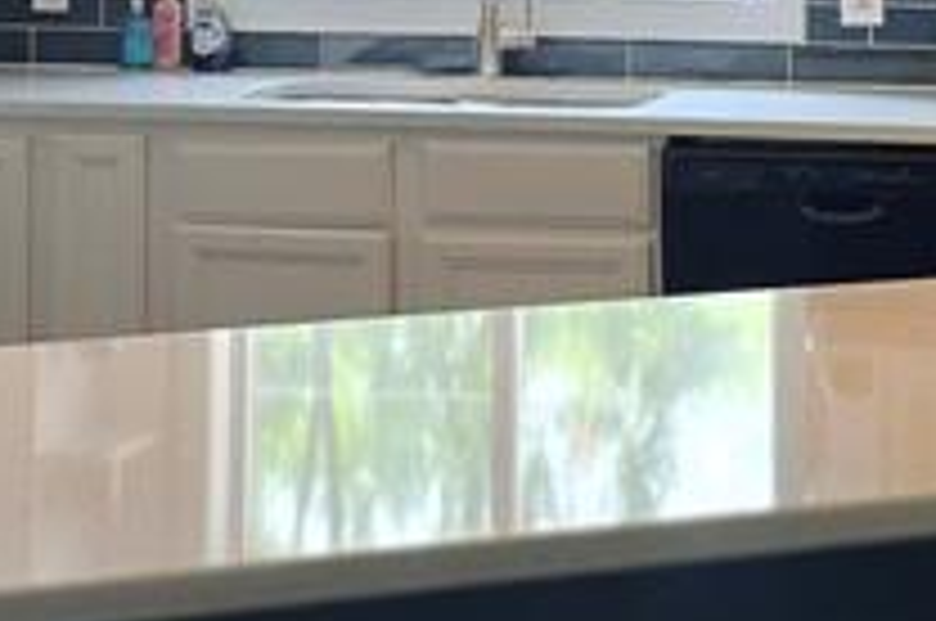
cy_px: -153
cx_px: 405
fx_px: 3063
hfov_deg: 17.4
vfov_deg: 11.3
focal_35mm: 118
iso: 80
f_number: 1.7
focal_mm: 6.3
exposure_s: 1/120
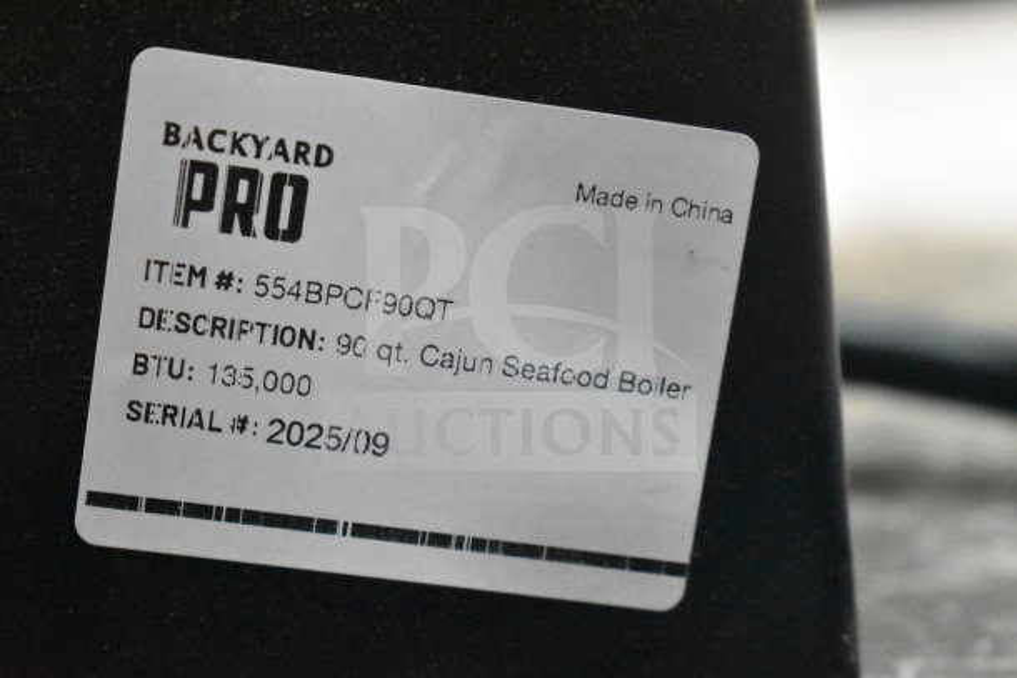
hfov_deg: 24.6
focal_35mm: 82
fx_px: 2331
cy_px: 339
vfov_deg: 16.6
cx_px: 508
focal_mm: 55
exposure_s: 1/100
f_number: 5.6
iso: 14400
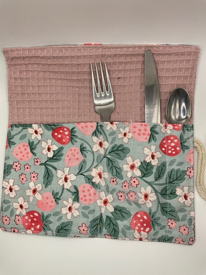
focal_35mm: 29
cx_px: 103
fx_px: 230
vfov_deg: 61.7
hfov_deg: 48.2
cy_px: 138
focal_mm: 3
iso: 20
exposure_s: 1/238
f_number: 1.8
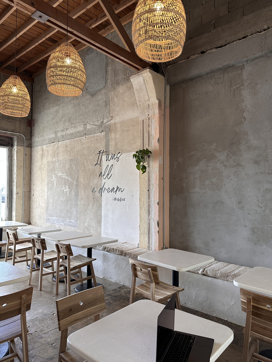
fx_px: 251
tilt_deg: +2.8
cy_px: 181
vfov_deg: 71.6
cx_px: 136
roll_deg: -0.4
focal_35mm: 24
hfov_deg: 56.8
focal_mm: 6.86
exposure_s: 1/120
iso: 160
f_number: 1.78
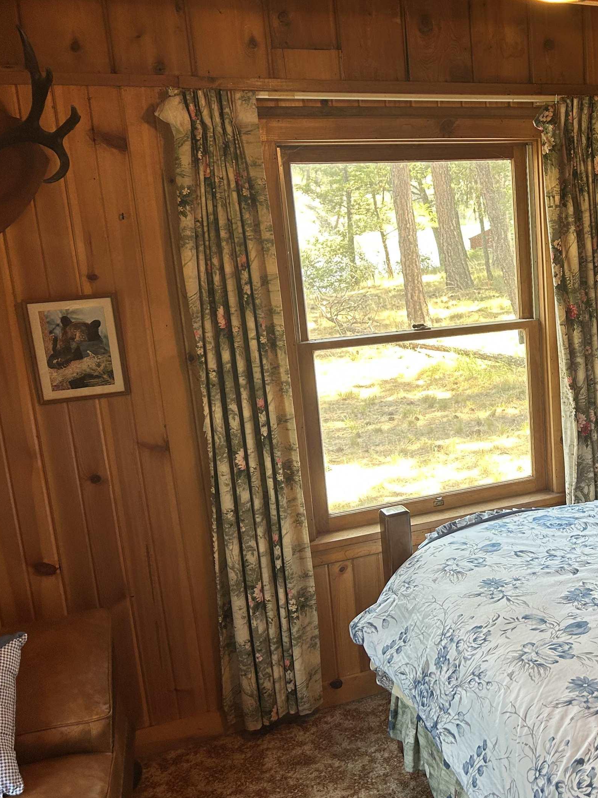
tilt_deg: -11.3
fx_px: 875
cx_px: 548
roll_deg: +3.1
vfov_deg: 49.0
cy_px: 375
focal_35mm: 38
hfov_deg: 35.3
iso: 64
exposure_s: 1/60
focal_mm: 5.7
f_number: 1.5
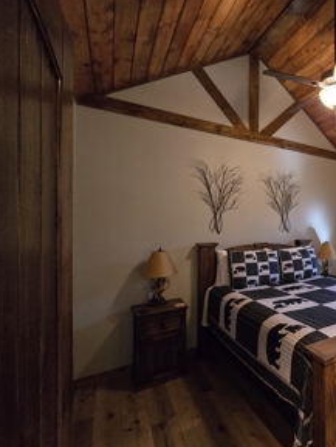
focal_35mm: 18
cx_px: 302
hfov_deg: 60.7
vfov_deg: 87.7
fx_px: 233
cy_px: 226
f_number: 2.2
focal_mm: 2.2
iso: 1250
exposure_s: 1/60
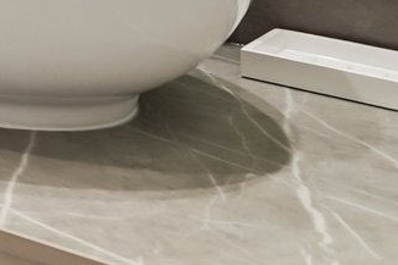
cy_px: -329
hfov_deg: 11.8
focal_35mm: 118
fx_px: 1304
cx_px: -708
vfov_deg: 10.3
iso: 320
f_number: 6.3
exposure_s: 1/13
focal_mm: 16
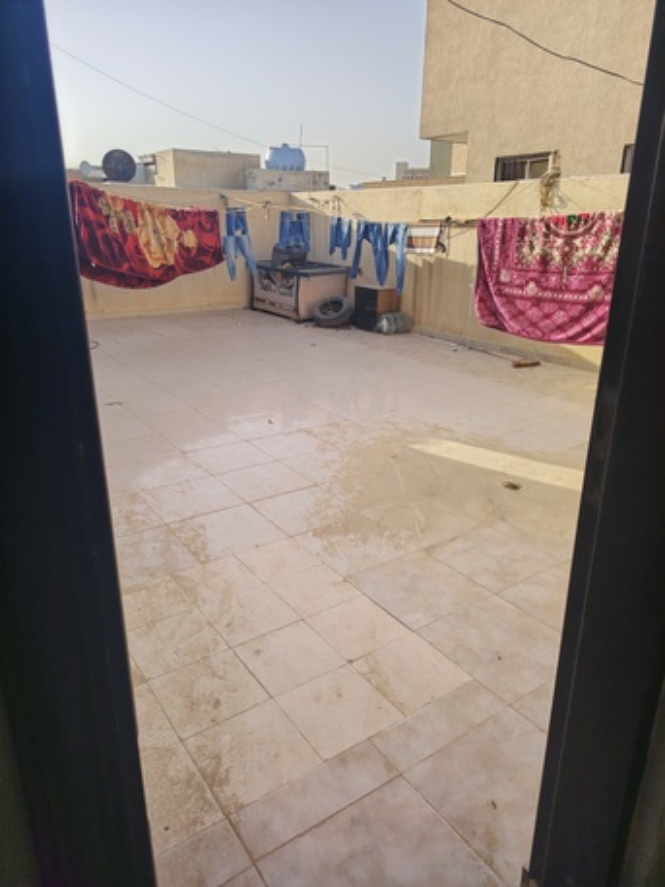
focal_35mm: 24
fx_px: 614
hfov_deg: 56.8
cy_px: 444
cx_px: 332
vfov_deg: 71.6
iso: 100
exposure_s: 1/621
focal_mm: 5.25
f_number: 1.75
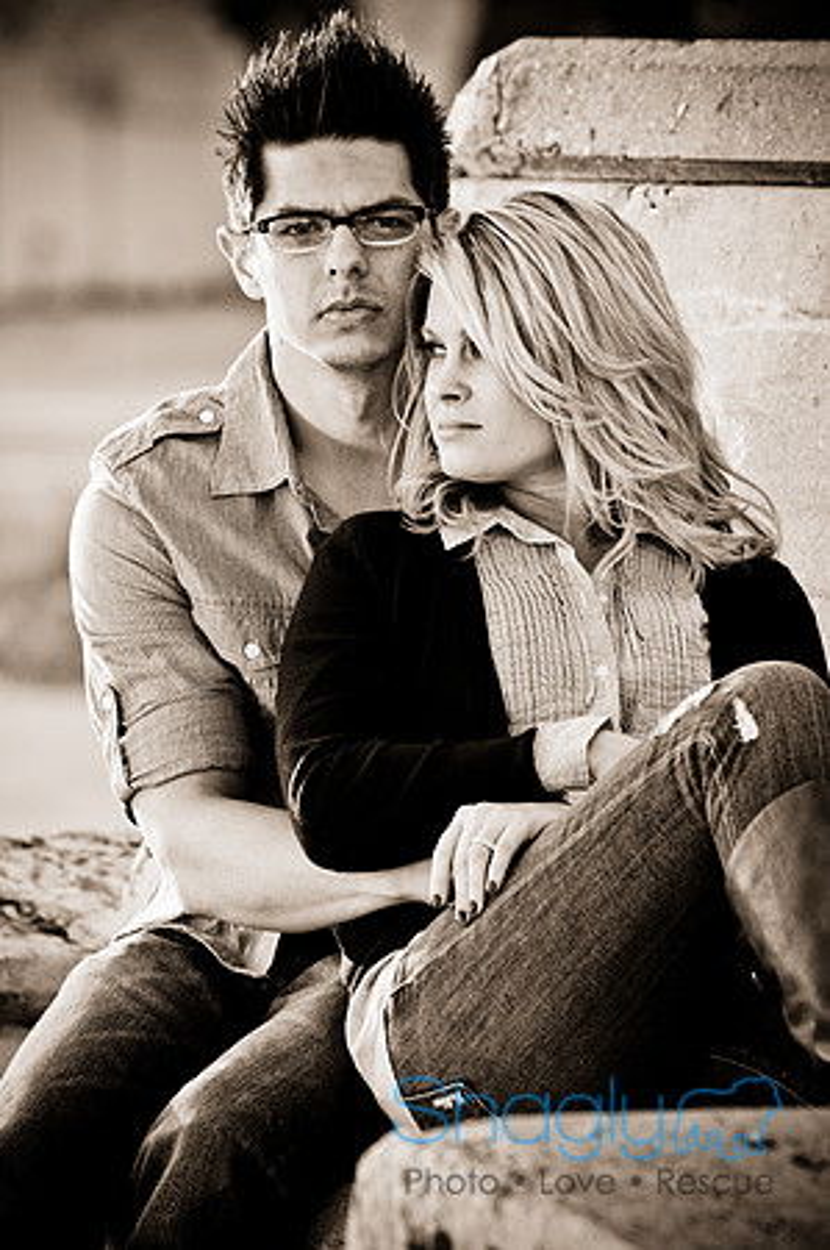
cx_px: 415
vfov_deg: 6.9
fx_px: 10398
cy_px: 625
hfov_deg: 4.6
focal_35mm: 300
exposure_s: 1/250
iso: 400
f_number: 5.6
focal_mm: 200
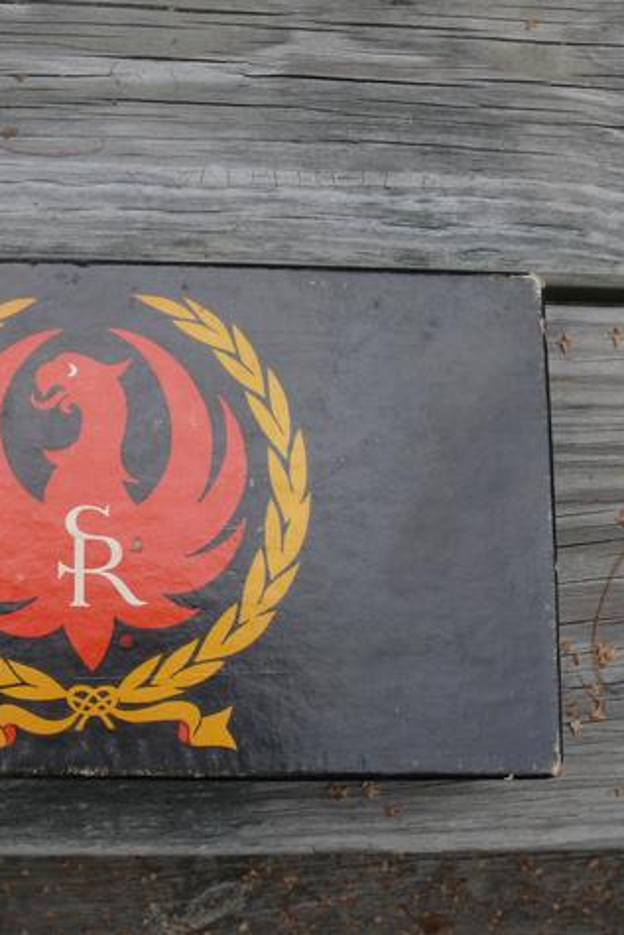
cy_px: 470
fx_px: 1273
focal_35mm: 49
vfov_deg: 40.3
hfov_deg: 26.5
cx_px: 47
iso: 100
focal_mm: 7.4
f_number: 5
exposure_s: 1/200
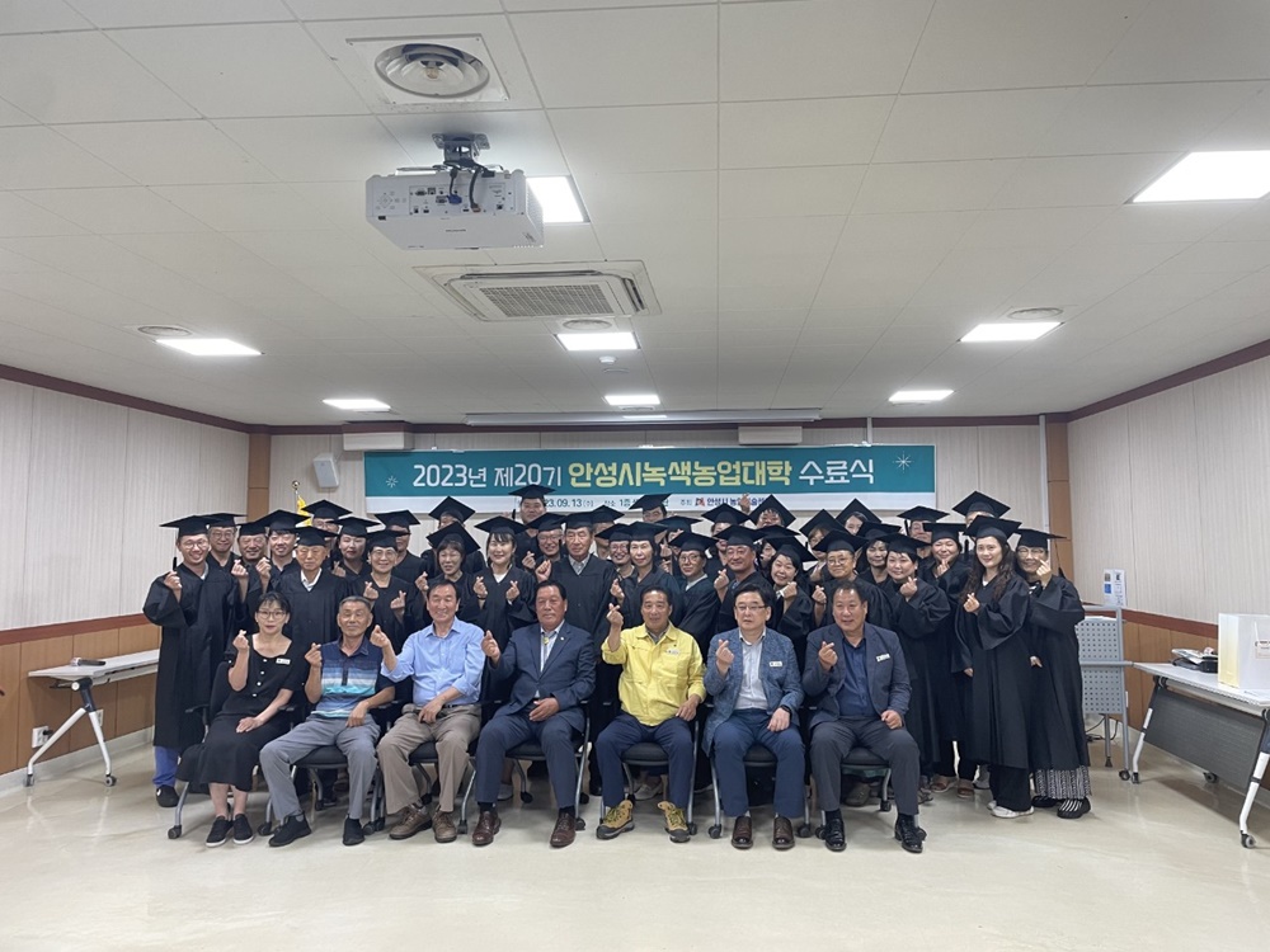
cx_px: 635
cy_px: 476
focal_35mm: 26
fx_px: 954
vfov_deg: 53.1
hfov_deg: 67.3
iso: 80
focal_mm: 4.2
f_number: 1.6
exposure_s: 1/60.2
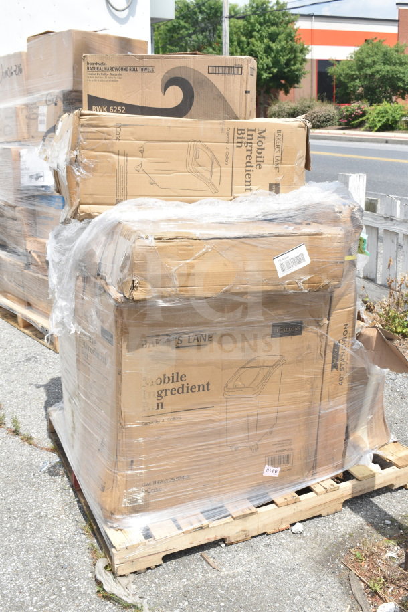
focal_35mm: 38
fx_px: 637
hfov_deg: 35.5
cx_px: 204
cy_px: 306
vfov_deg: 51.3
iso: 200
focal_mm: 25
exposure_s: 1/320
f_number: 9
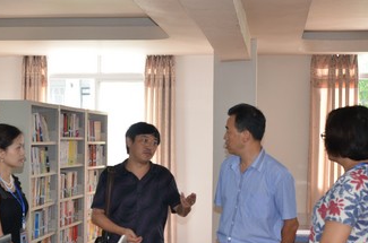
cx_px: 162
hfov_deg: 25.2
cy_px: 169
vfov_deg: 16.8
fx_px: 824
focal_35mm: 81
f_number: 3.8
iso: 450
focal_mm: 35
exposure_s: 1/60
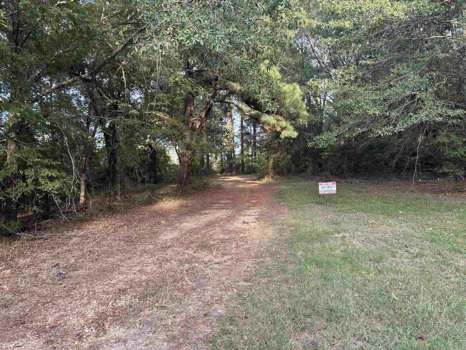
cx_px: 233
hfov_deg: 67.3
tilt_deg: -1.5
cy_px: 175
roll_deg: +1.0
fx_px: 350
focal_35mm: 26
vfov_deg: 53.1
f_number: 1.6
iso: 40
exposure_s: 1/169
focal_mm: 5.96
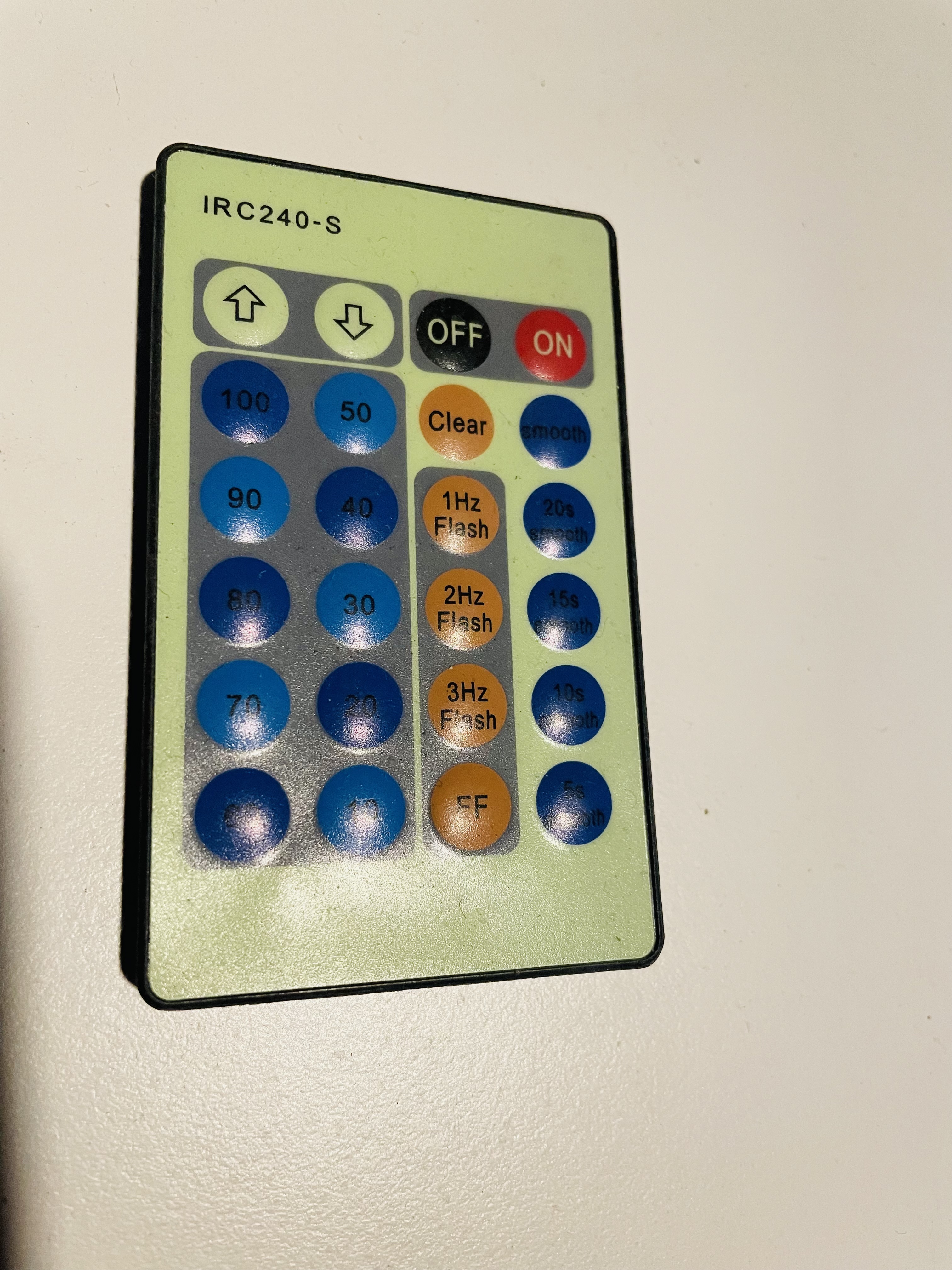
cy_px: 635
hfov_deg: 53.1
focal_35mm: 26
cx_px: 476
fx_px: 953
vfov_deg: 67.3
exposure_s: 1/50
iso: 320
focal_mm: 4.2
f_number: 1.6
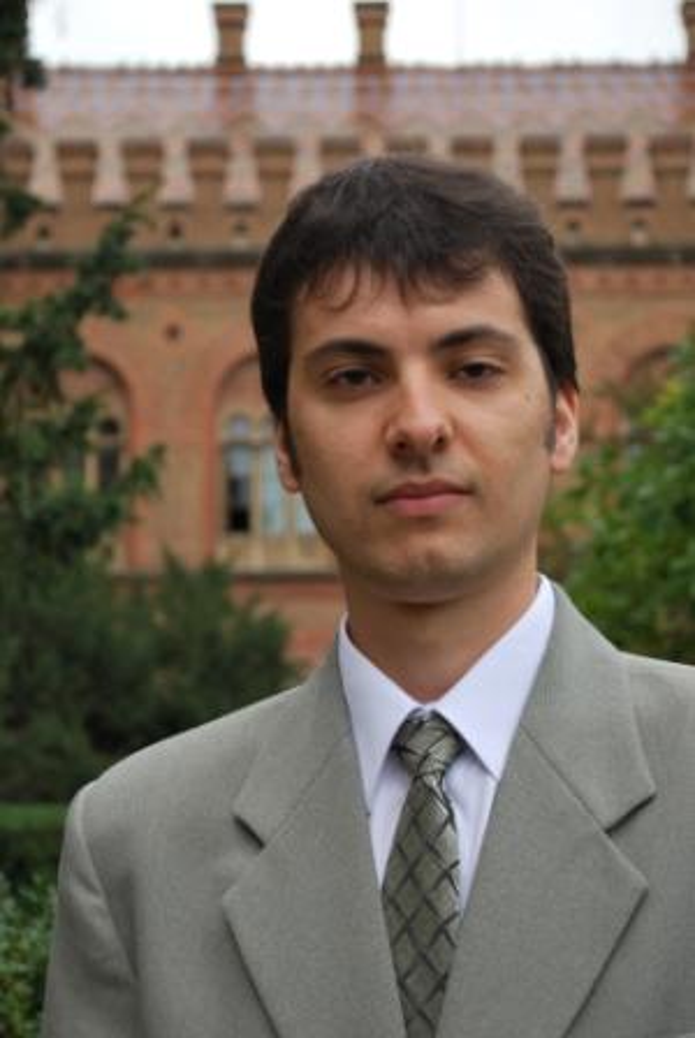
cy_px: 519
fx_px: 2382
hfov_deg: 16.6
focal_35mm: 82
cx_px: 348
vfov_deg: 24.6
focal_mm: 55
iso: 100
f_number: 5.6
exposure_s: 1/125
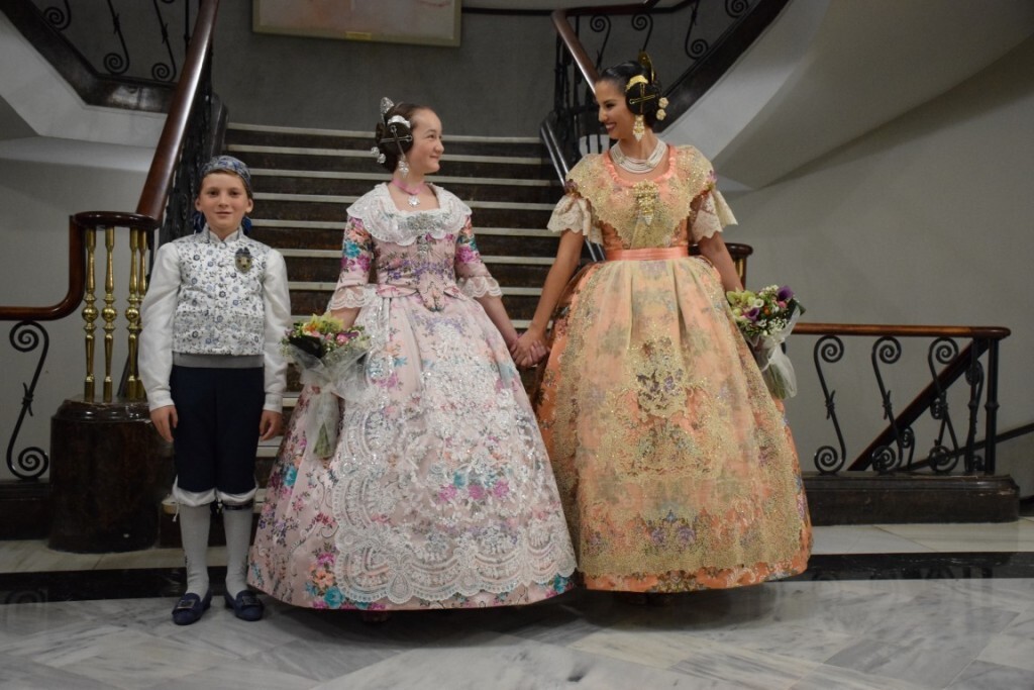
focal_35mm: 39
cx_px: 517
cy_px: 345
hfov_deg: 49.5
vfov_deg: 34.2
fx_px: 1120
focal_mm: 26
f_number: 3.8
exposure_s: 1/80
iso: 3200
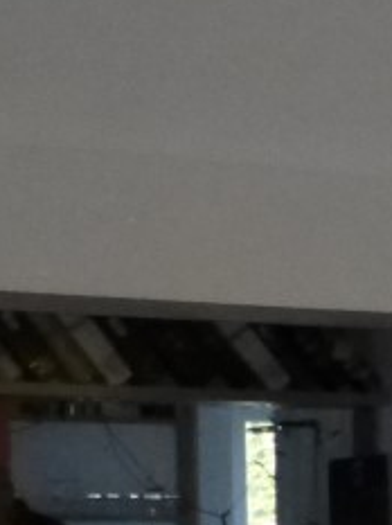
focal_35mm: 192
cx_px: 1525
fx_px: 2907
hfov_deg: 6.4
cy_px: 680
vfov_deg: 10.1
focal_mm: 5.6
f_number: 3.4
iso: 800
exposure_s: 1/60
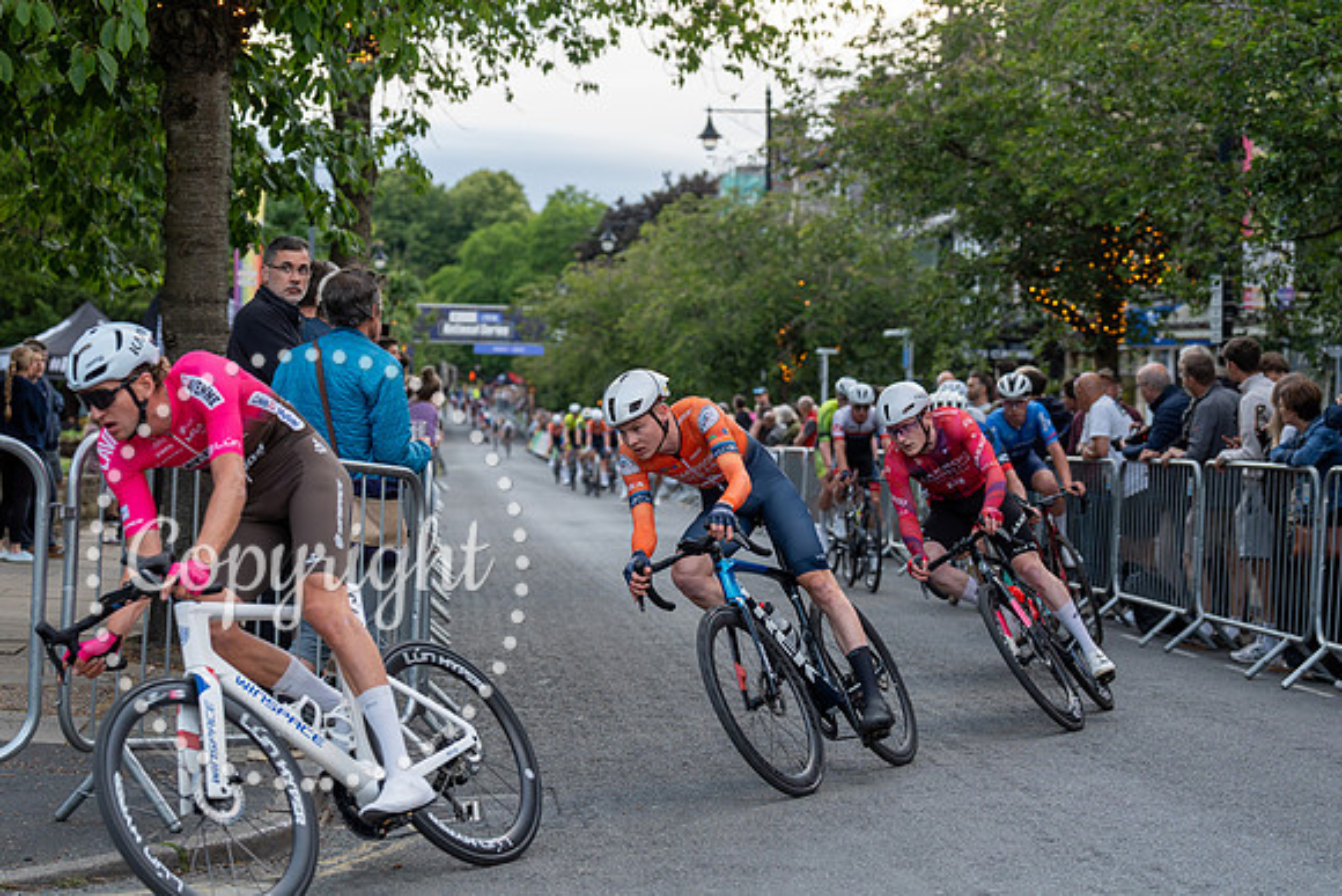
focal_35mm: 75
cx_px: 671
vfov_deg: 18.2
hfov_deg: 27.1
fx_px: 2789
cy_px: 448
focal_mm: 70
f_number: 3.5
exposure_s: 1/800
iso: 1250
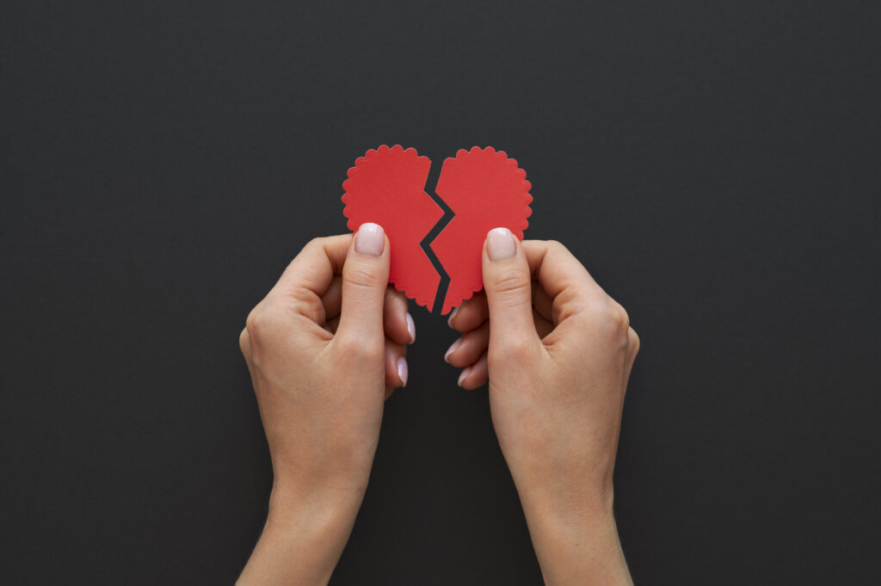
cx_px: 440
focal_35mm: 49
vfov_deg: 27.5
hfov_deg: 40.4
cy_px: 293
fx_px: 1198
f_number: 7.1
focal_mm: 49
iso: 250
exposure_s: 1/125
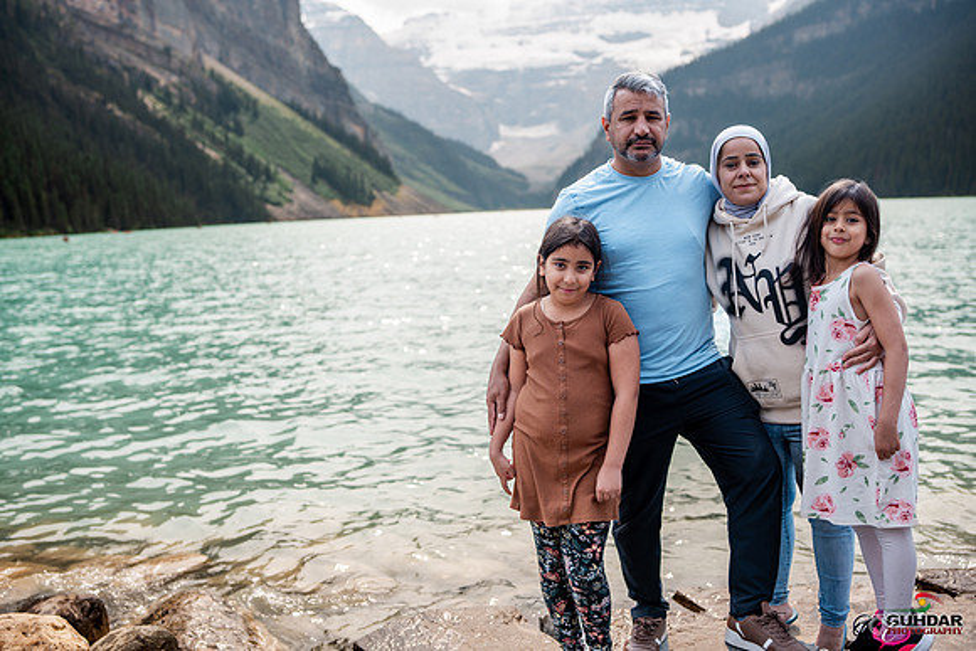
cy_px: 326
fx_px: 949
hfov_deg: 54.4
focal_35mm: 35
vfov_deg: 37.9
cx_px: 488
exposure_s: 1/2000
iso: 200
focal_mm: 35
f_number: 2.5
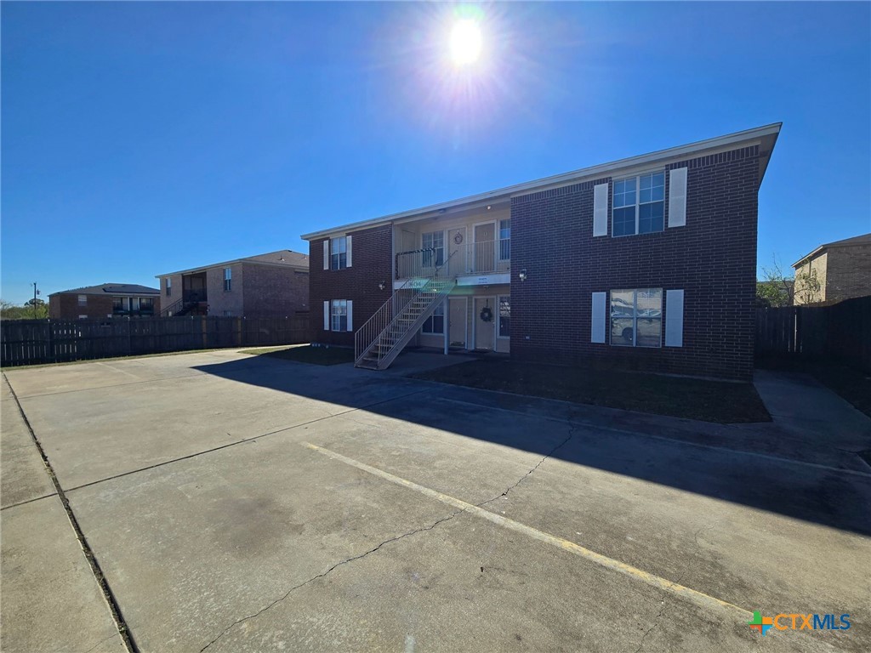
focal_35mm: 13
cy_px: 326
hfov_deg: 106.2
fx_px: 327
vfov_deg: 89.9
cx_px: 436
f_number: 2.2
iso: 50
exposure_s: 1/2961
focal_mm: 2.2
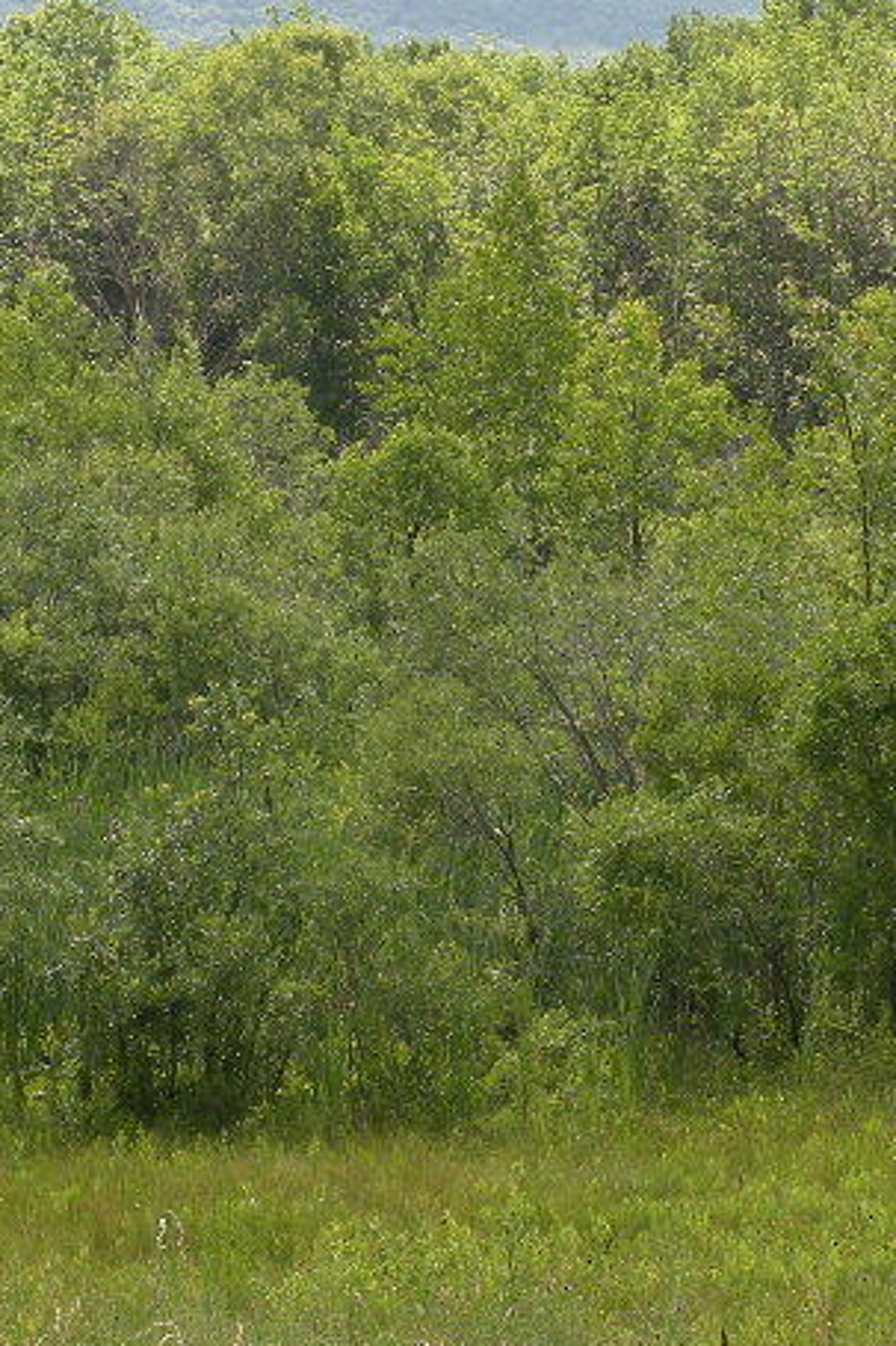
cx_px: 414
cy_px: 524
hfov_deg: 8.7
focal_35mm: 157
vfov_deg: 13.1
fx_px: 5865
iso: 64
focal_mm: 11.9
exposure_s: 1/152
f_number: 5
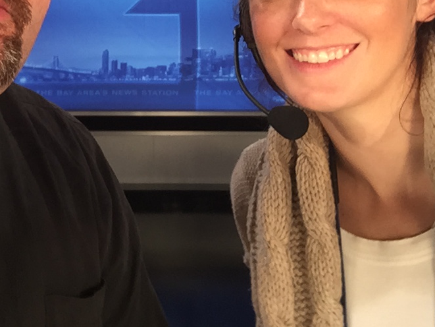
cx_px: 115
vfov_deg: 23.9
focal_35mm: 60
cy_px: 48
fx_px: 754
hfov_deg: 31.7
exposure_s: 1/30
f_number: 2.2
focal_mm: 2.65
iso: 50
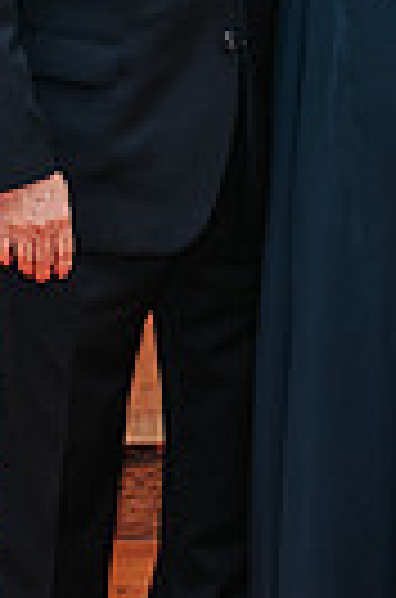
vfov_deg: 11.4
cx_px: 394
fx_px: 2952
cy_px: -22
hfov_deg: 7.6
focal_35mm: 178
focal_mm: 35
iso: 1000
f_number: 3.2
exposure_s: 1/200
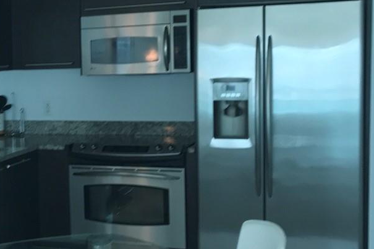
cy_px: 129
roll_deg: +1.6
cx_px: -38
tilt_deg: -5.8
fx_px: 800
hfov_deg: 24.5
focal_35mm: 77
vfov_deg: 17.7
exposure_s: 1/60
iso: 32
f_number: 1.8
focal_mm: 3.99
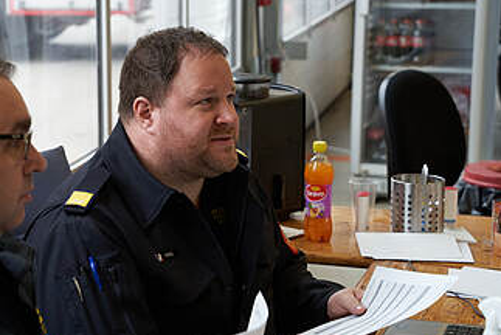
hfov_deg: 20.9
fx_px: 1351
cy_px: 120
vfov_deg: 14.1
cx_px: 157
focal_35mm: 97
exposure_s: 1/500
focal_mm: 66
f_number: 5
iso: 8000
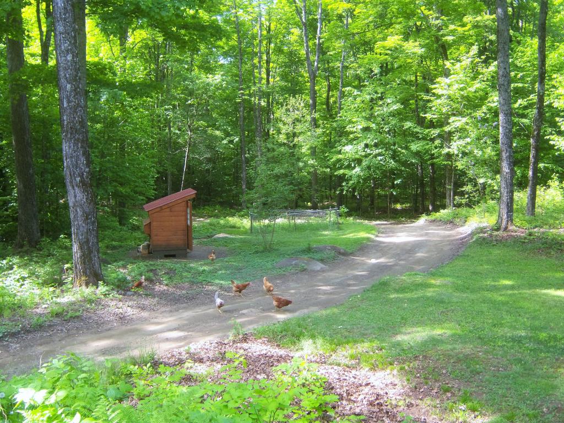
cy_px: 212
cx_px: 282
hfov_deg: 51.4
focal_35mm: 36
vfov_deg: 39.7
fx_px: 587
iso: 80
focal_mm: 7.5
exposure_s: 1/80
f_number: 2.8
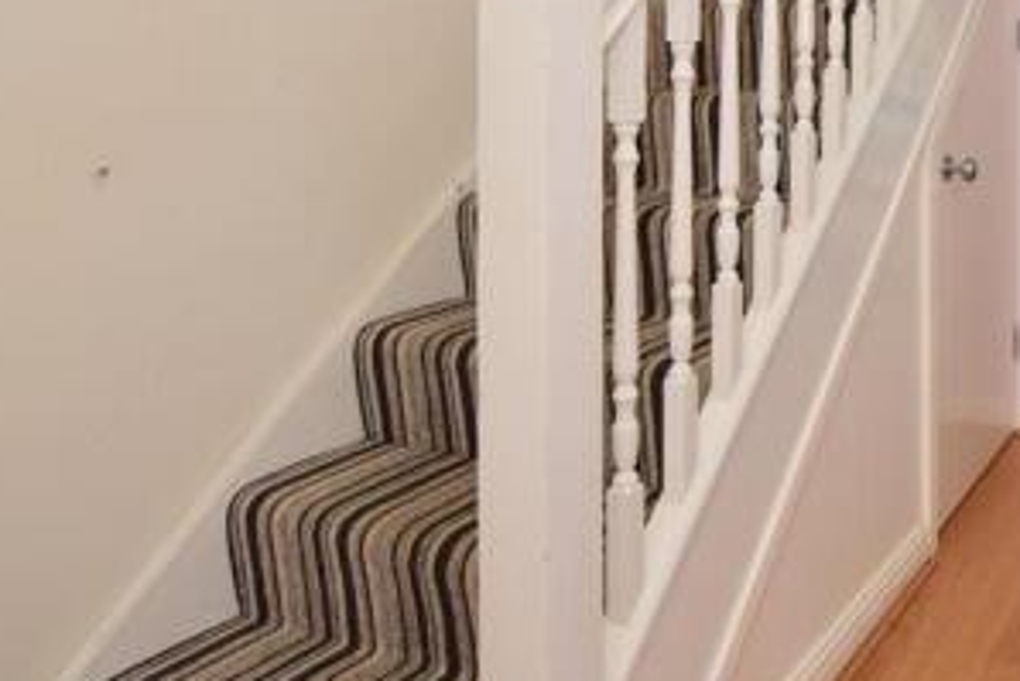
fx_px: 935
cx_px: 989
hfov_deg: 48.5
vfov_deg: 37.1
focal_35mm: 33
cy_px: 50
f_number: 5.6
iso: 320
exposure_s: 1/60
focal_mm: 10
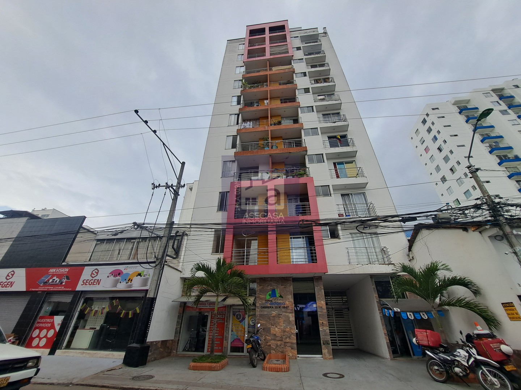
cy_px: 195
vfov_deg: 89.9
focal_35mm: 13
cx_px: 260
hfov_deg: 106.2
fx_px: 196
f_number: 2.2
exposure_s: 1/668
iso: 50
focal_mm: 1.74
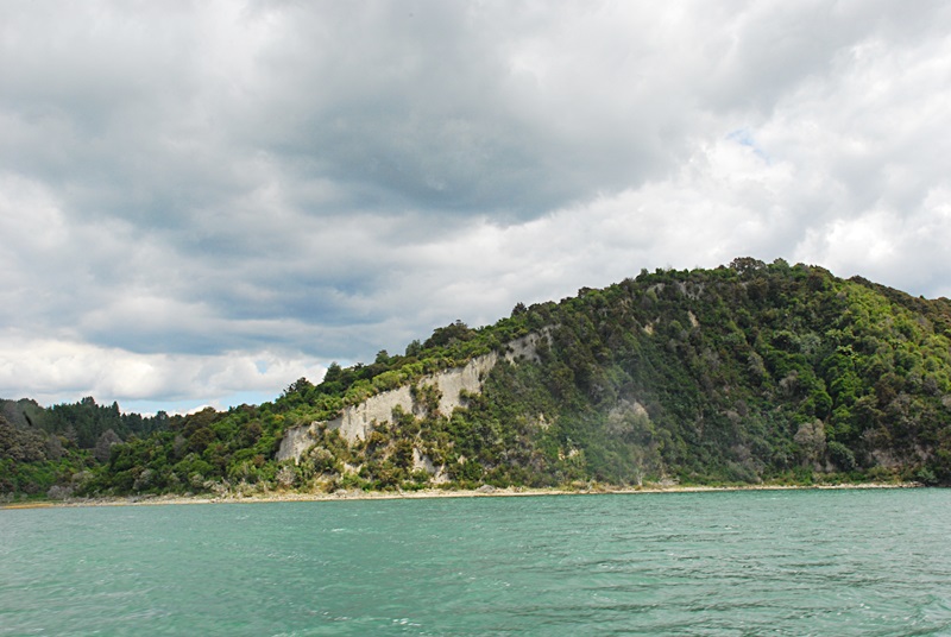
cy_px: 318
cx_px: 476
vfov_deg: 34.3
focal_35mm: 39
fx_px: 1032
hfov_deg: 49.5
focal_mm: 26
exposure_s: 1/60
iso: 280
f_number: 25
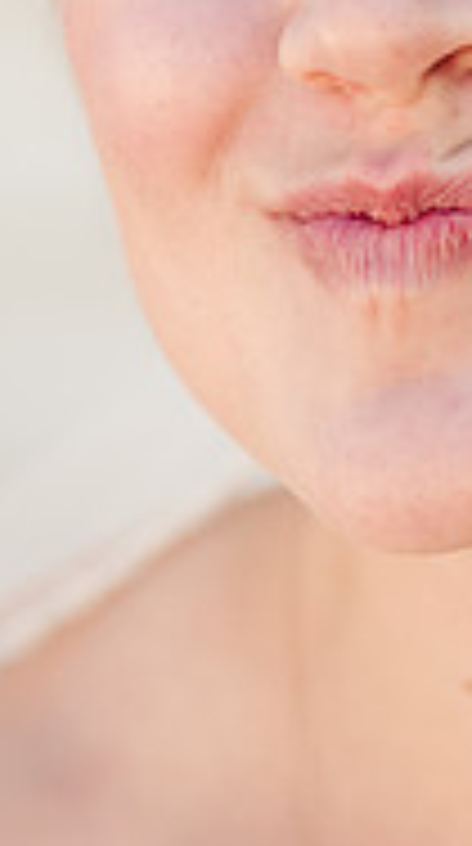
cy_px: -4
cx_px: 575
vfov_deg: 6.3
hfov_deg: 3.5
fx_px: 7606
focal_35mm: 340
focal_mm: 105
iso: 200
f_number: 2.8
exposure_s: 1/1000
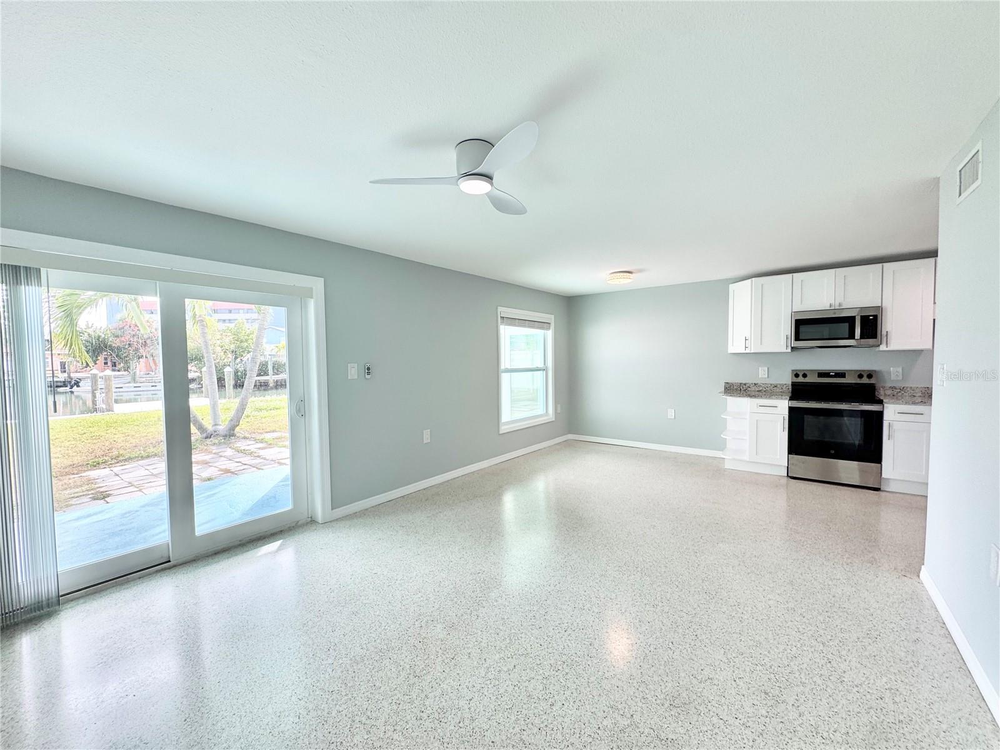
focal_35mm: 14
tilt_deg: -2.5
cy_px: 375
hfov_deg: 102.1
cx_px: 500
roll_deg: +1.0
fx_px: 404
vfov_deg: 85.7
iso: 40
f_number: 2.2
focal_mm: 2.22
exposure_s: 1/119
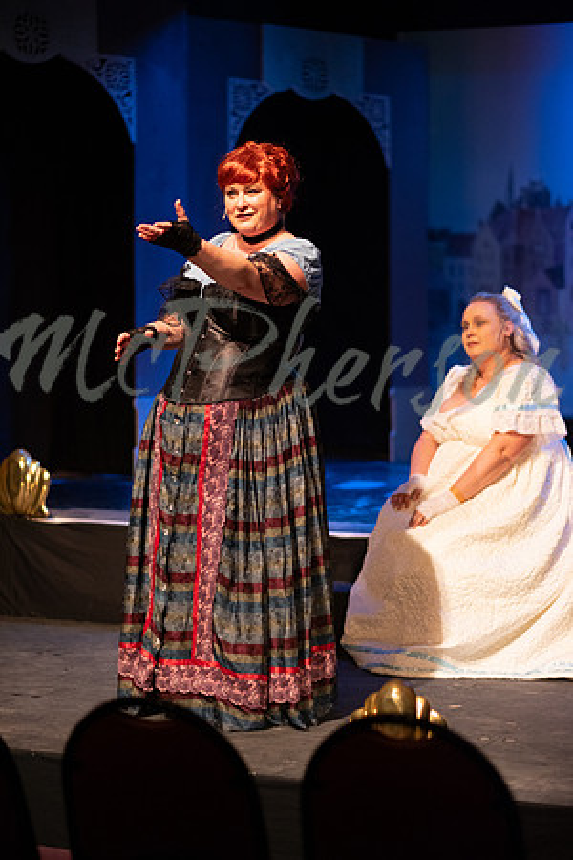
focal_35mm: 84
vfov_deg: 24.2
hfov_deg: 16.3
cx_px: 286
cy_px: 430
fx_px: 2005
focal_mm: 56
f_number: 1.4
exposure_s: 1/250
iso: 800
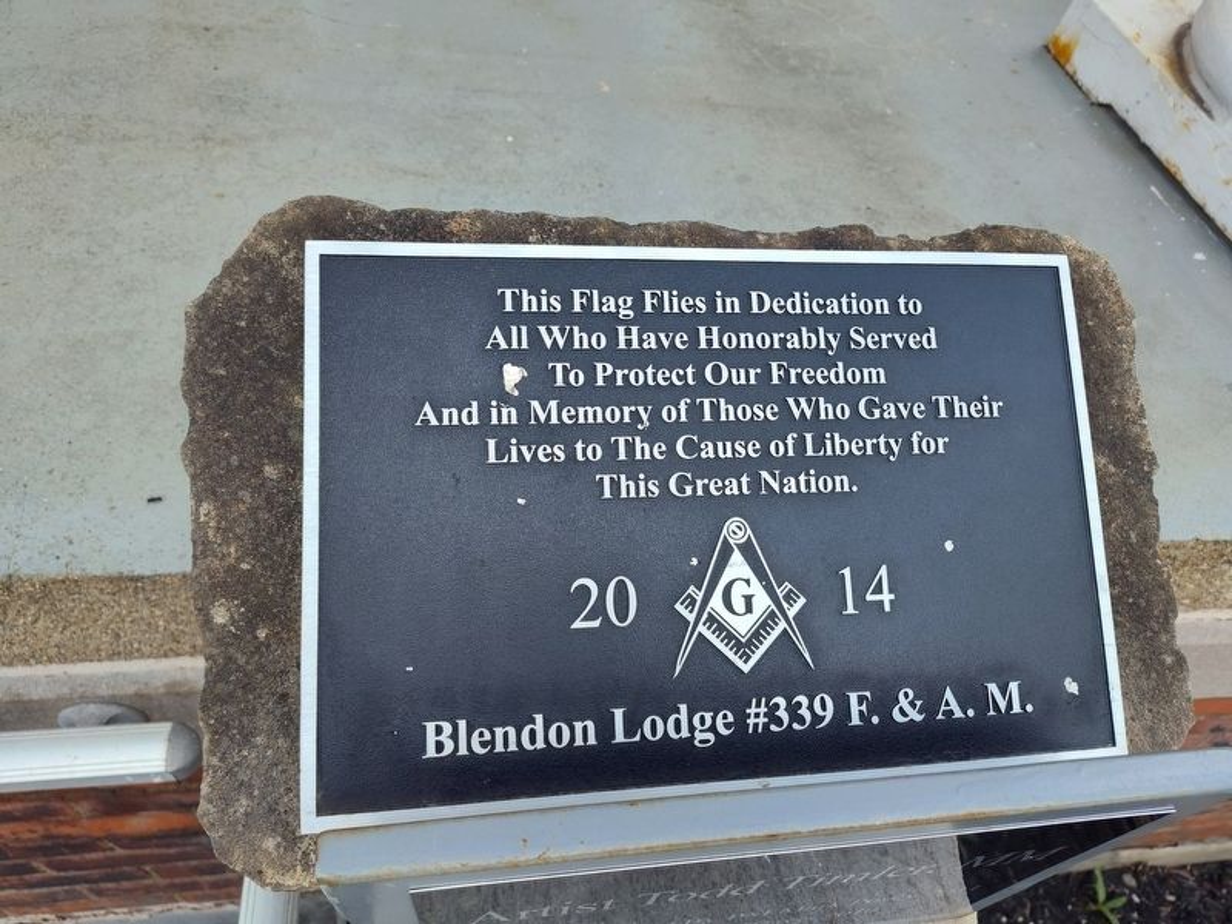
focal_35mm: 23
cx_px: 616
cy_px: 462
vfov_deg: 58.9
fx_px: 819
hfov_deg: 73.9
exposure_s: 1/586
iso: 100
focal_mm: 5.56
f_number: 1.8
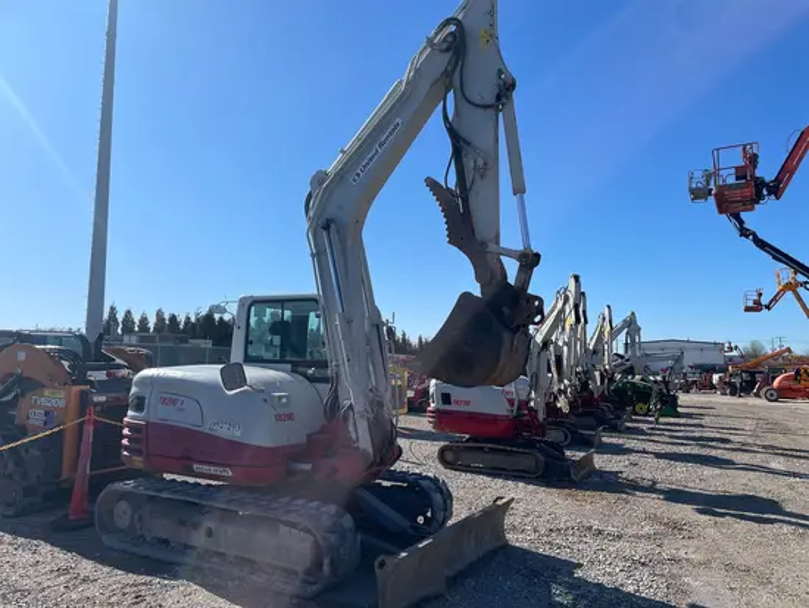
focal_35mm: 26
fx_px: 608
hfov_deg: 67.3
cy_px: 304
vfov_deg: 53.1
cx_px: 404
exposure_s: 1/4831
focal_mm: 4.2
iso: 32
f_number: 1.6
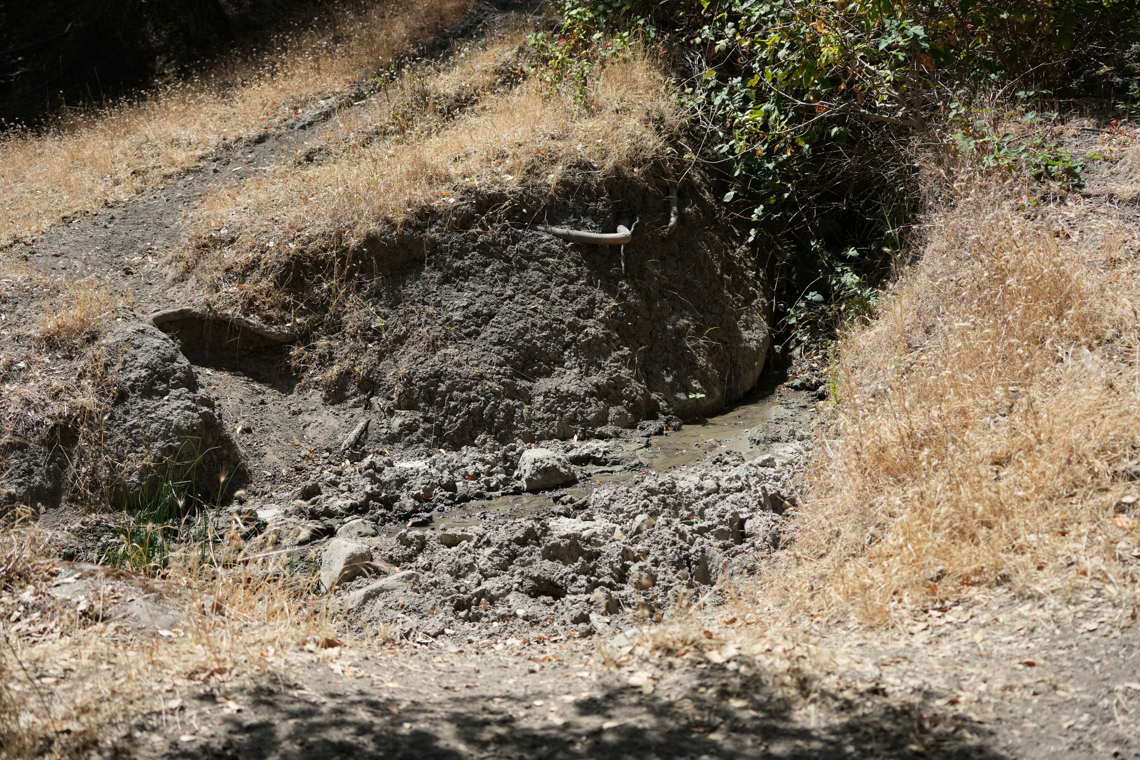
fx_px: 1583
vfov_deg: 27.0
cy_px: 380
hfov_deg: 39.6
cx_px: 570
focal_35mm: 50
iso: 800
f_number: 4.5
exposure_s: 1/2500
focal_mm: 50
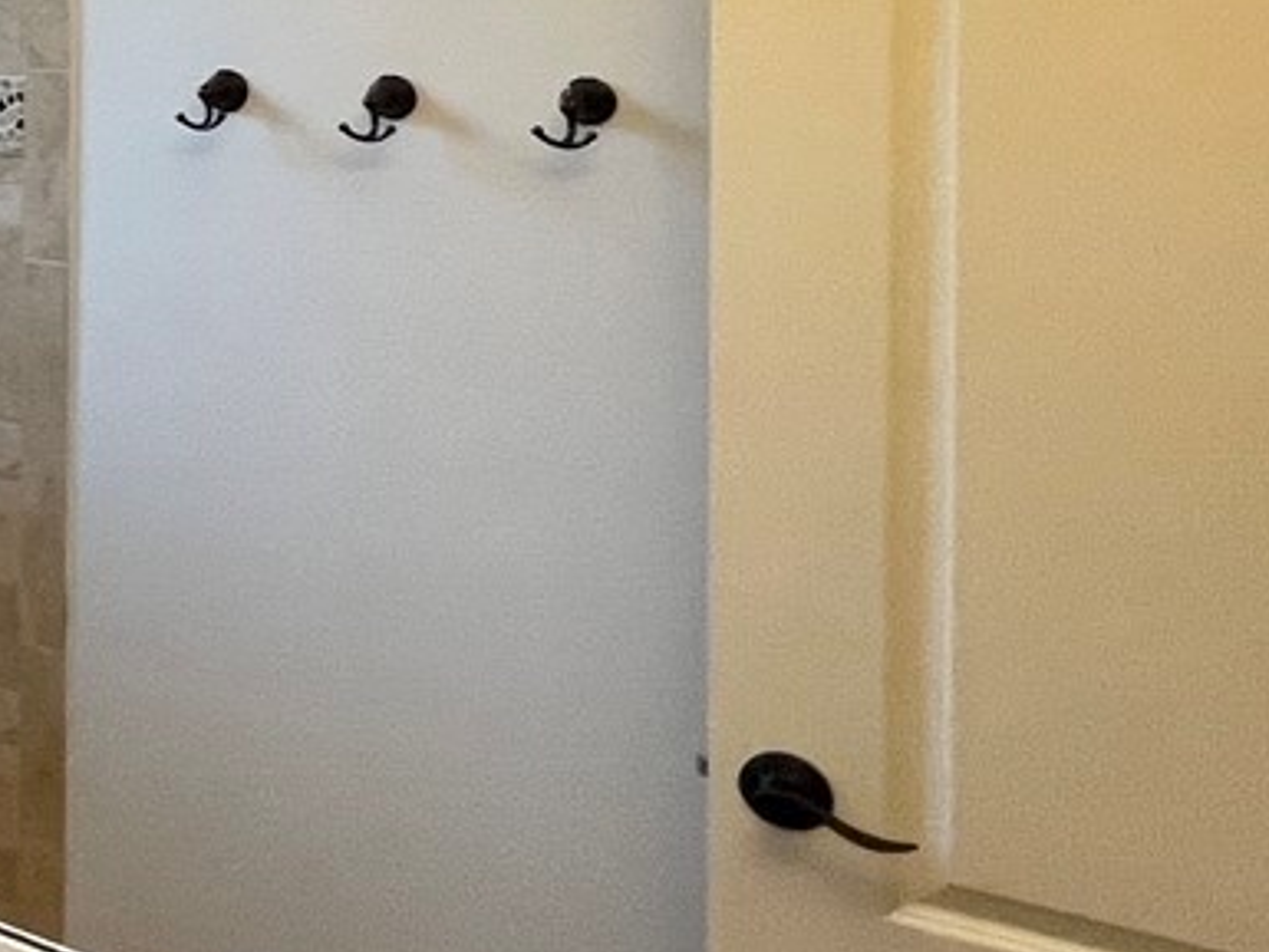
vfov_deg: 25.8
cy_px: 13
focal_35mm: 54
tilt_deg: -0.4
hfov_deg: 23.4
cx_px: -880
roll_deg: -0.7
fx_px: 1980
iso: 160
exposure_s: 1/60
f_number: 1.8
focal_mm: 1.57
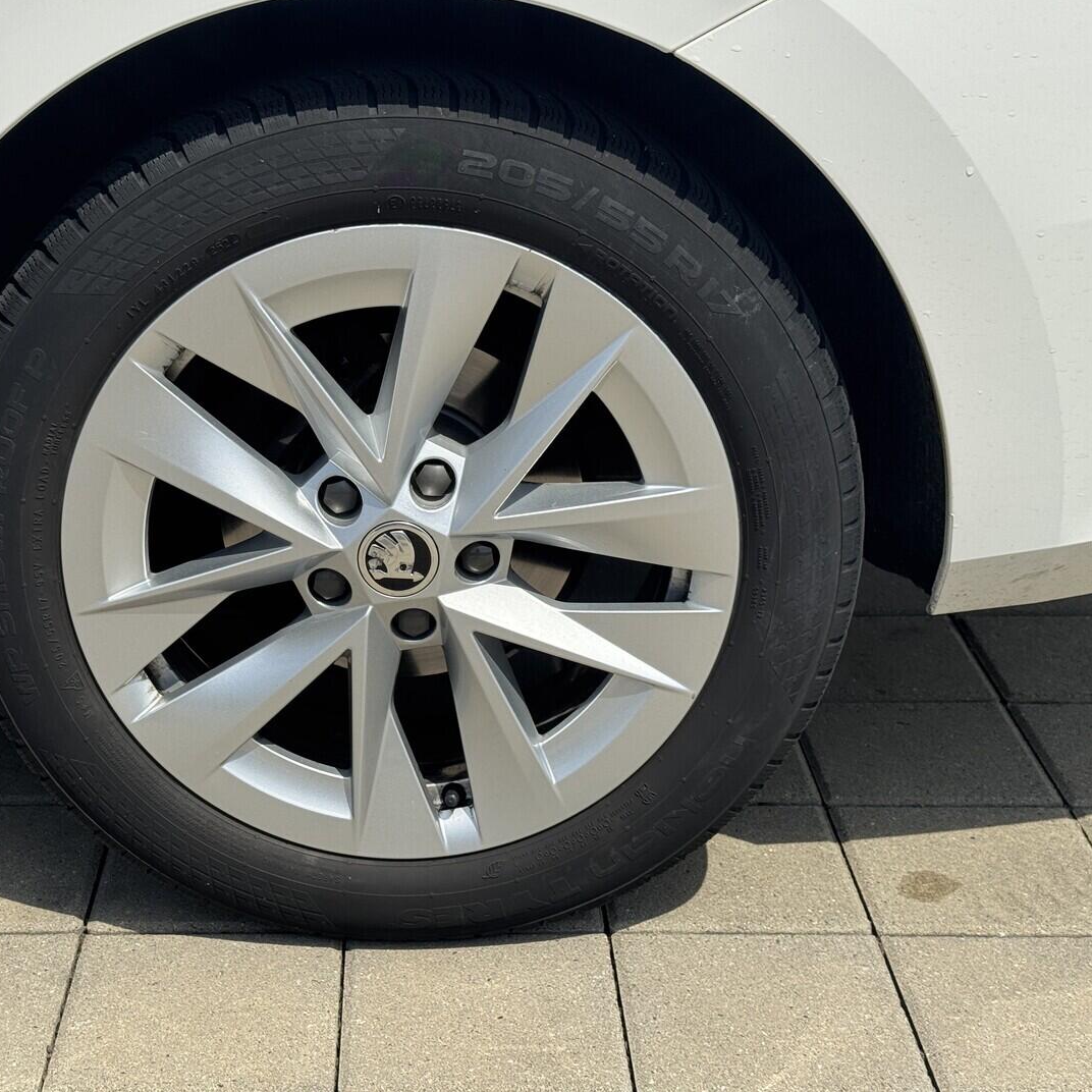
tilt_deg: -19.6
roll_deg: +1.7
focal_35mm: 57
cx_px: 384
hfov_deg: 29.9
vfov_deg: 30.0
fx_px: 2034
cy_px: 544
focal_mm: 6.76
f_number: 1.78
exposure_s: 1/6410
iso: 80
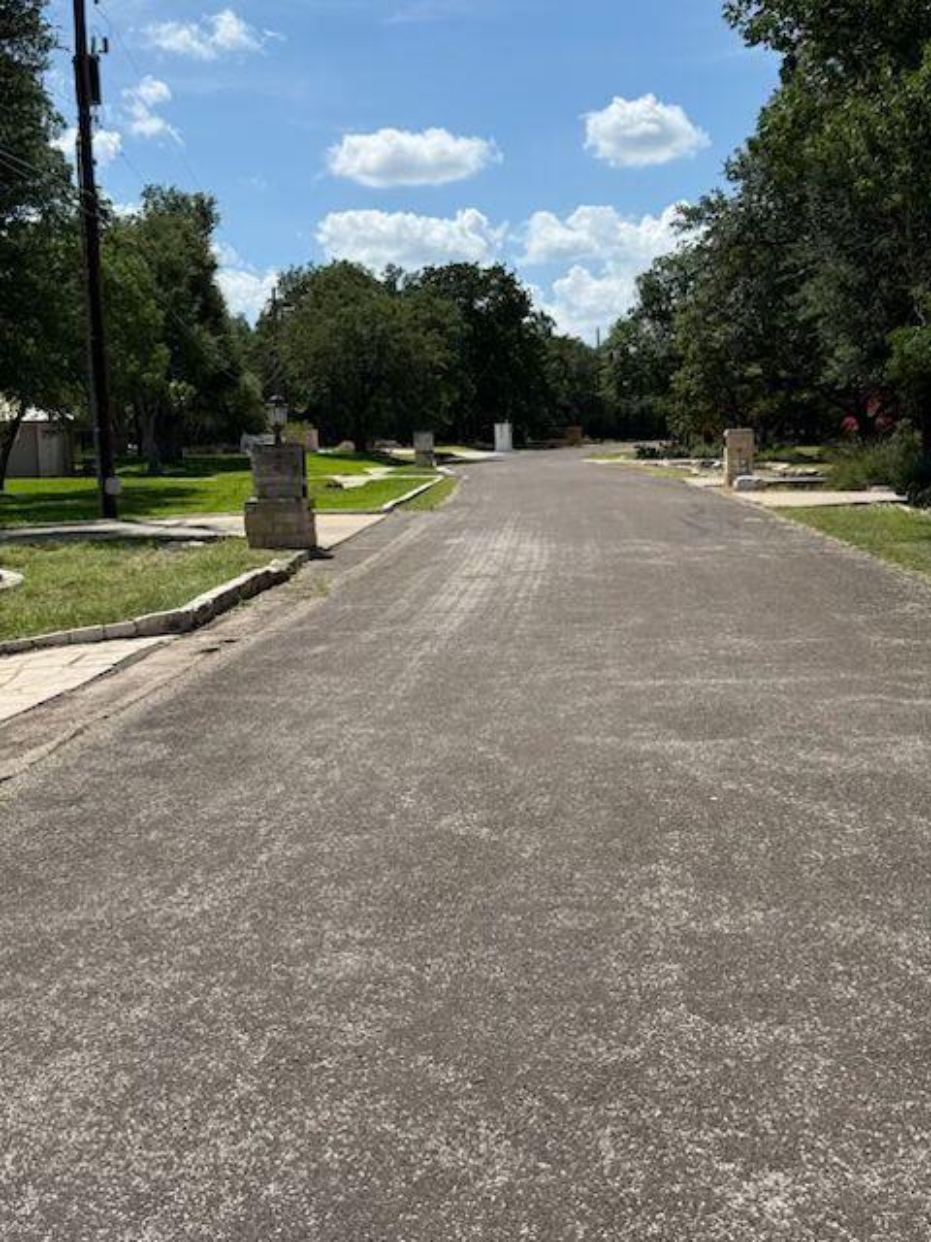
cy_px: 621
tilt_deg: -3.0
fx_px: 1721
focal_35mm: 48
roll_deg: +1.0
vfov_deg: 39.7
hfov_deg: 30.3
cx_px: 466
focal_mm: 6.76
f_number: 1.78
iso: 80
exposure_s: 1/7143
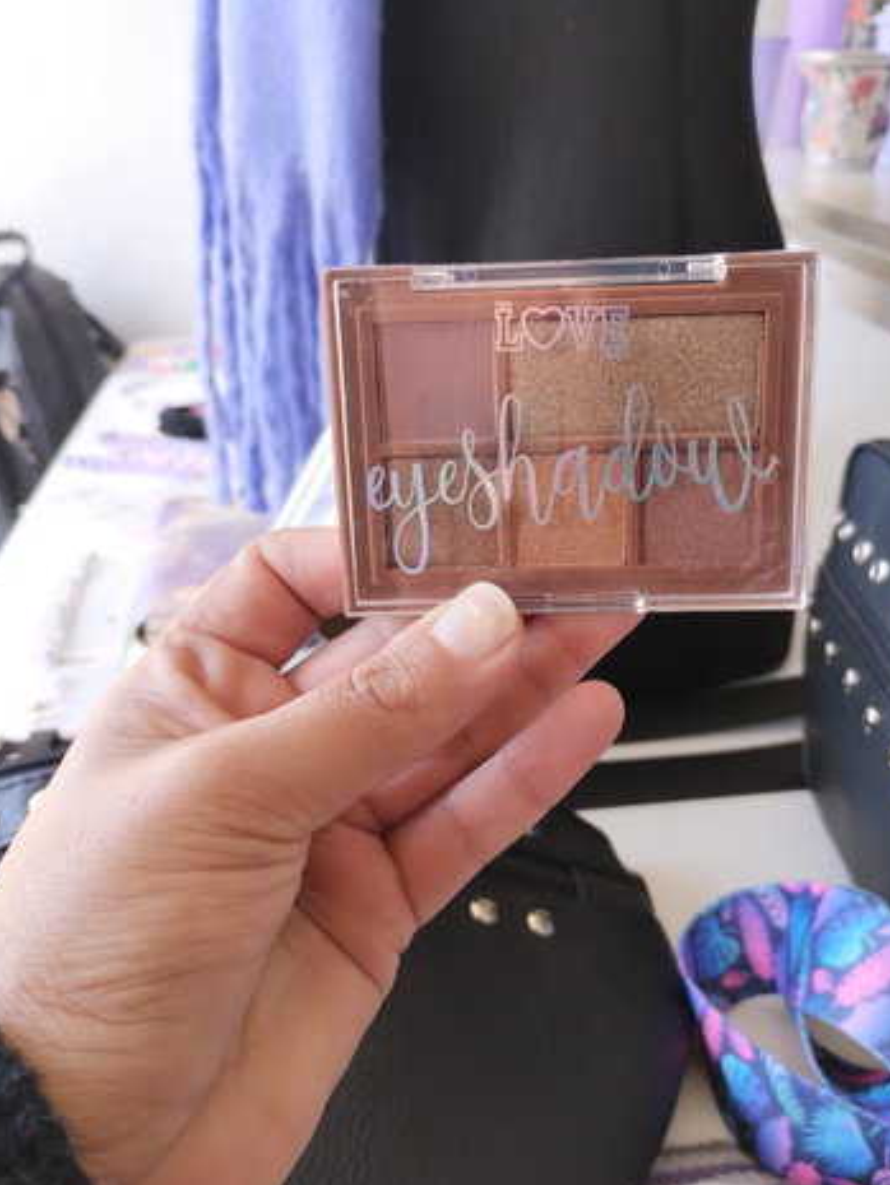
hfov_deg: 44.1
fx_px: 1096
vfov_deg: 56.8
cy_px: 610
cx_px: 495
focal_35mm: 32
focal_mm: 4.27
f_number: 1.8
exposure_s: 1/33
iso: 163
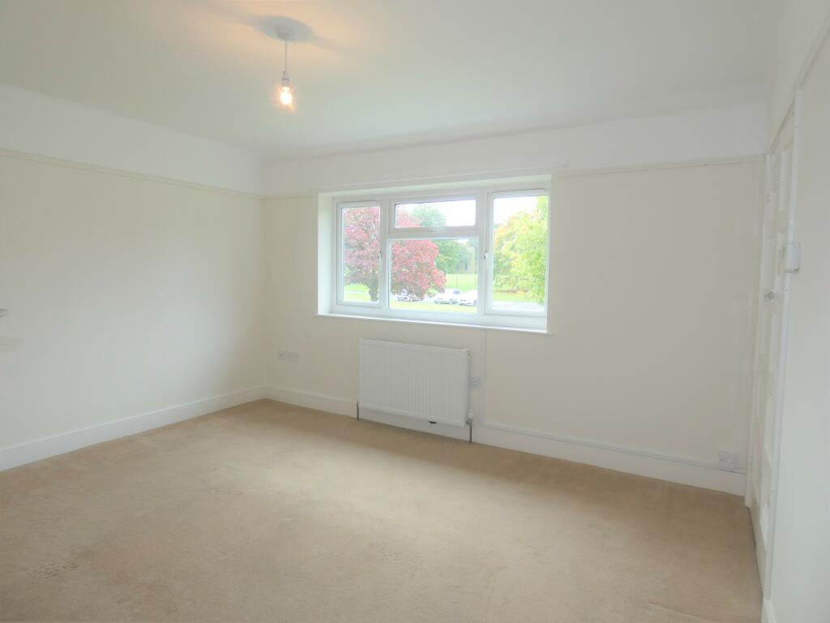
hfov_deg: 81.7
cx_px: 415
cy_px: 312
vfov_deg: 66.0
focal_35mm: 20
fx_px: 480
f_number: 2.8
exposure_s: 1/60
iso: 80
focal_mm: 3.6
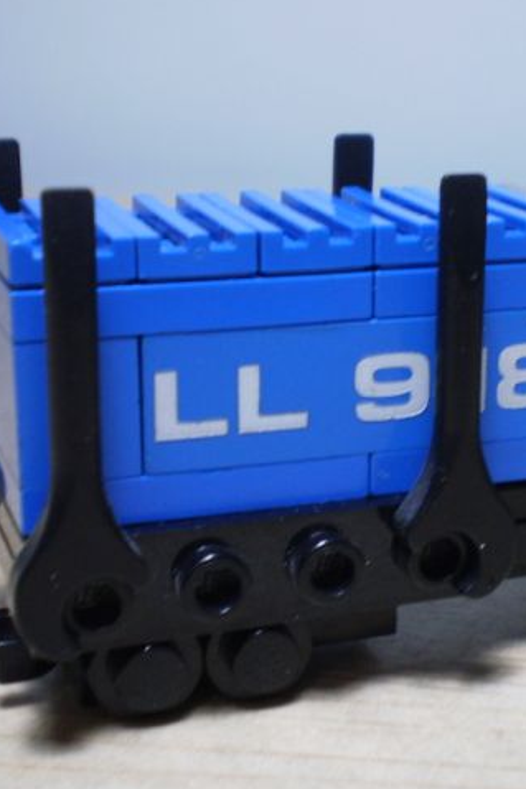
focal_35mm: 73
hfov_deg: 18.4
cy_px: 430
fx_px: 1601
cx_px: 457
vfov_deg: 27.7
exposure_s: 1/20
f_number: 3.5
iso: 125
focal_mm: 7.4
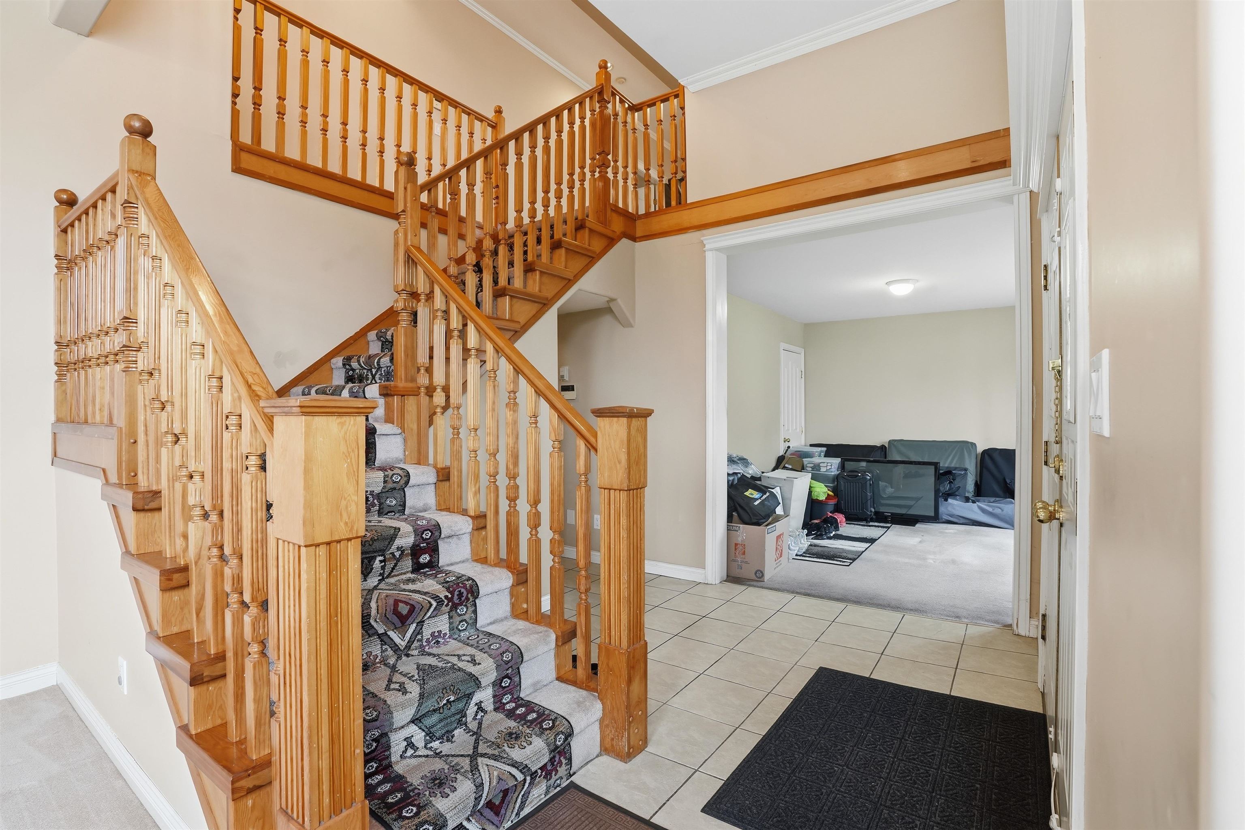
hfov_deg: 96.7
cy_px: 415
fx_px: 553
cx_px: 622
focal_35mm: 16
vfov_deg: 73.7
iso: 400
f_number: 8
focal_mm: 16
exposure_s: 1/25
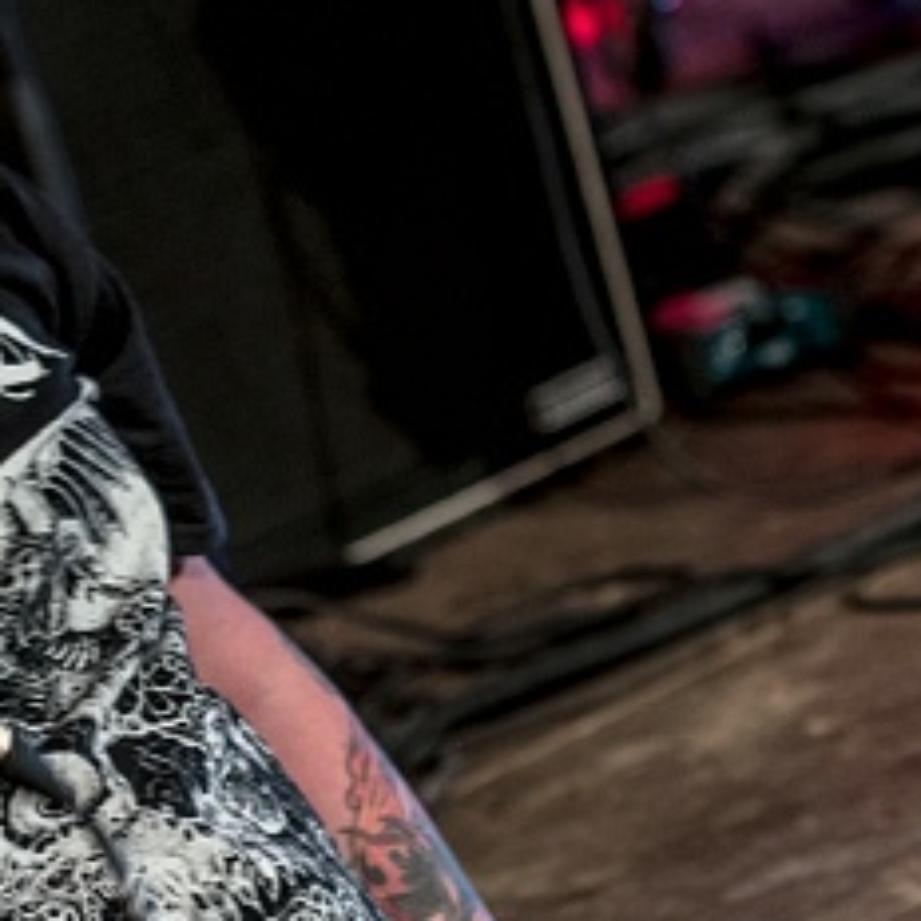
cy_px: 365
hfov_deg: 6.3
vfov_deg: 6.3
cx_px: 123
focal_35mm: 277
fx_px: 8338
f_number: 2.8
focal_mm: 70
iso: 640
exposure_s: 1/100
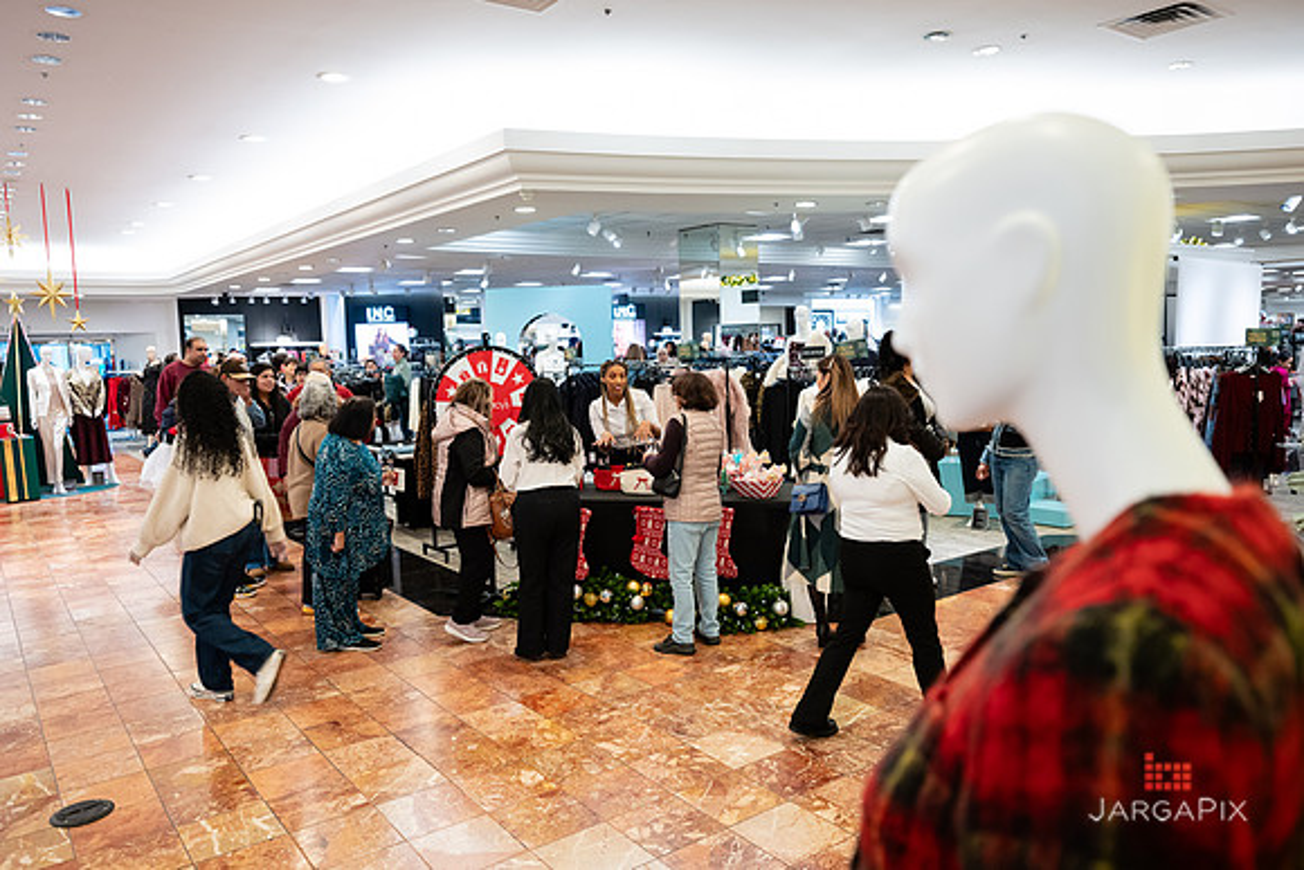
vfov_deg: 50.5
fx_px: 922
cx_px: 646
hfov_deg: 70.5
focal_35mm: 25
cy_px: 431
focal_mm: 24
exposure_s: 1/125
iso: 1000
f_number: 3.2
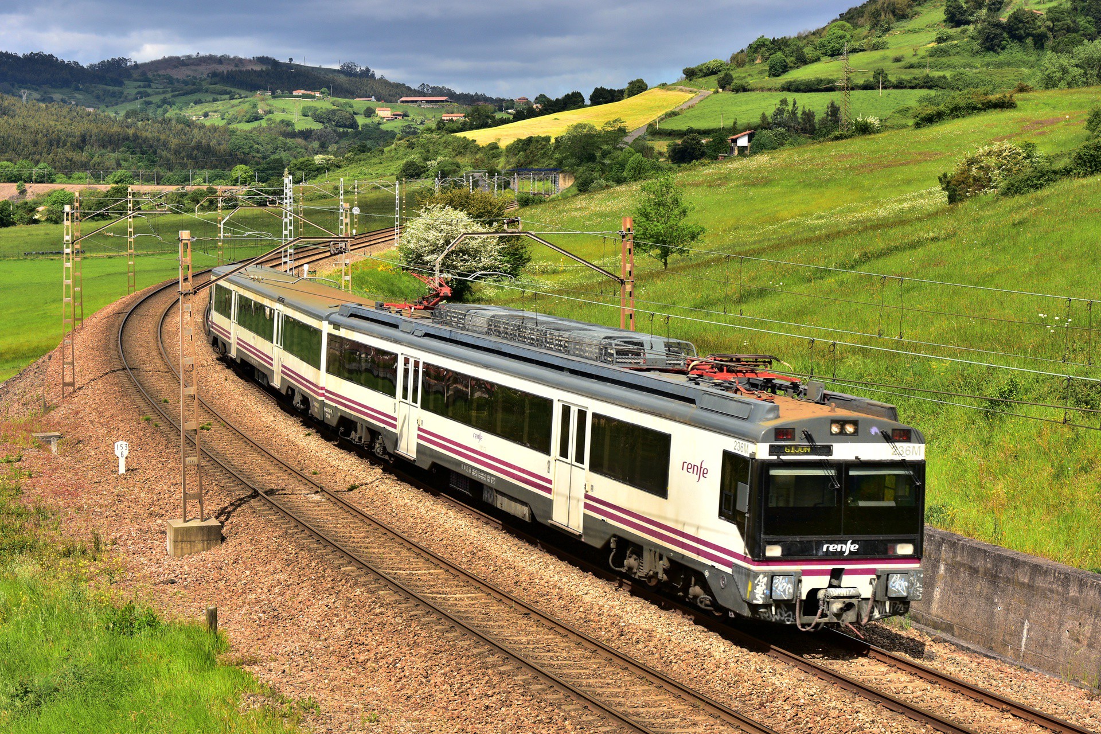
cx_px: 550
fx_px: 1835
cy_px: 367
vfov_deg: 22.6
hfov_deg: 33.4
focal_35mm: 60
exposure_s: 1/800
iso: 100
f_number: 7.1
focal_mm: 40
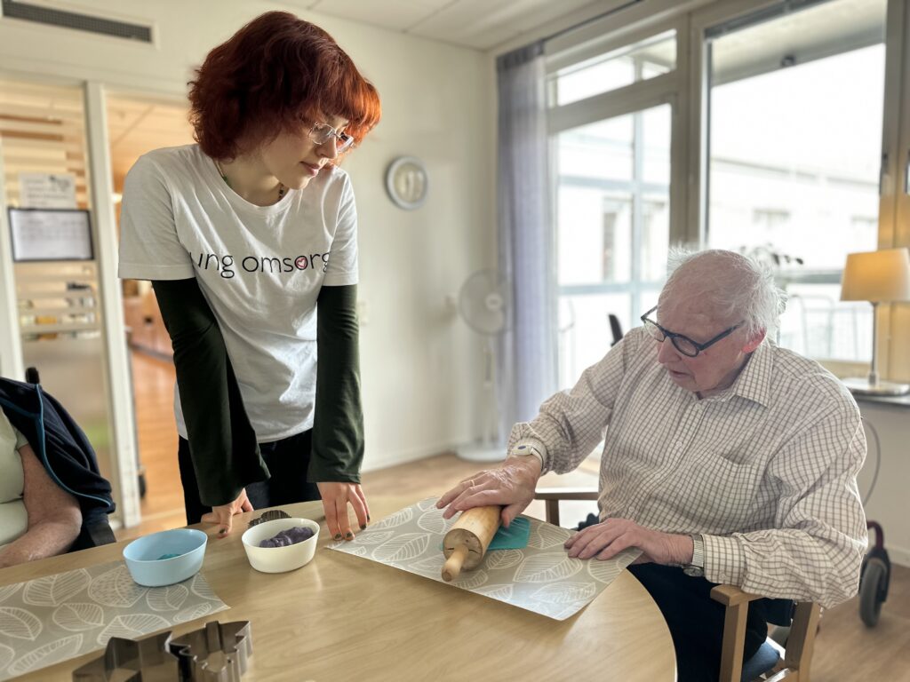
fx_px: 631
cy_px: 341
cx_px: 455
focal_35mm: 24
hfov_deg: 71.6
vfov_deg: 56.8
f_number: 1.78
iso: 80
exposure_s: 1/121
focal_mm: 6.86
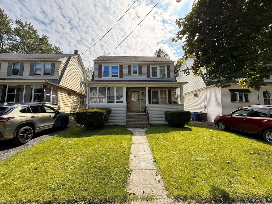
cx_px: 136
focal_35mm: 14
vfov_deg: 85.7
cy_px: 102
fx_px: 110
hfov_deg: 102.1
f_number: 2.2
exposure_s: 1/694
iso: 50
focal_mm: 2.22
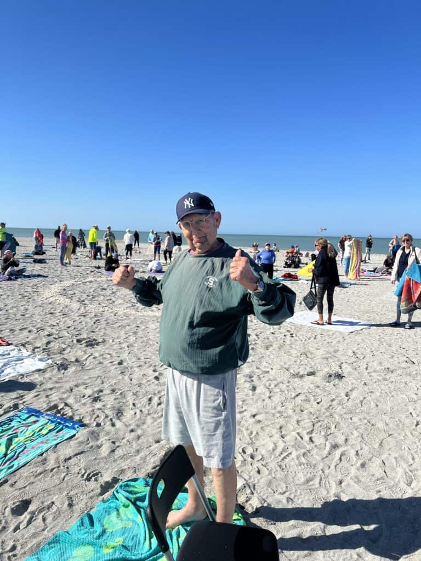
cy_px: 280
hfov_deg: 53.1
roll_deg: -1.1
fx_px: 422
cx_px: 210
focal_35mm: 26
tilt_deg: -4.3
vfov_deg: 67.3
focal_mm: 5.7
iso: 50
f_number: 1.5
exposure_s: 1/5076
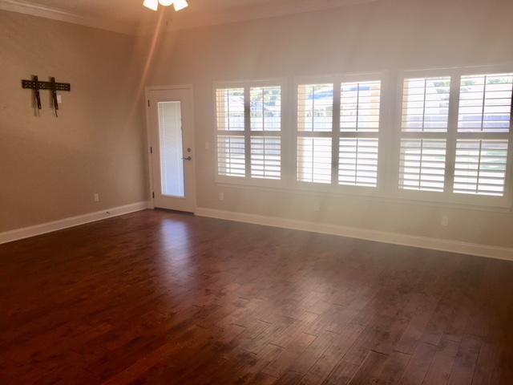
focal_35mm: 29
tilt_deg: -9.3
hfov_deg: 61.7
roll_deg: +0.3
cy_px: 192
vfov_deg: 48.2
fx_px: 430
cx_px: 256
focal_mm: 4.15
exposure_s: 1/40
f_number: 2.2
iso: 32
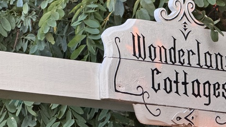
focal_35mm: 278
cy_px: 81
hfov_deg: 7.7
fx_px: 1666
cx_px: 204
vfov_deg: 4.4
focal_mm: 15.66
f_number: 2.8
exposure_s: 1/72
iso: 250
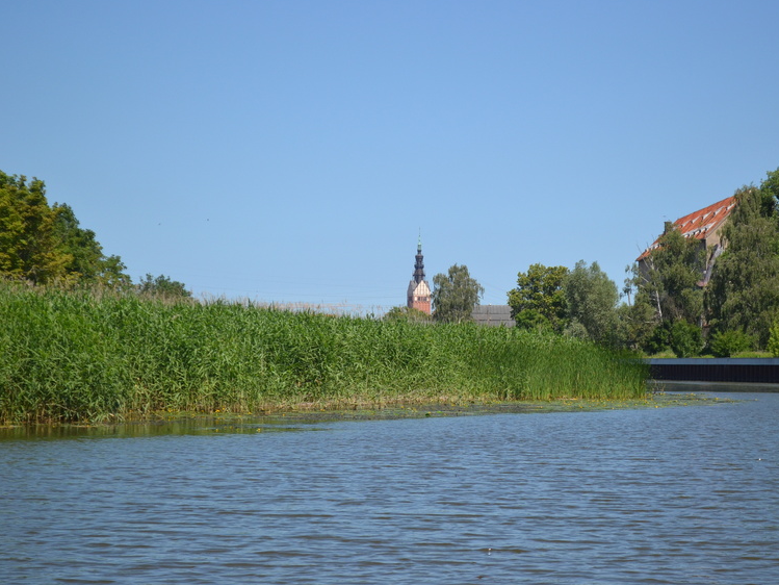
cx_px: 422
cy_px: 289
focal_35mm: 91
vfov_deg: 16.3
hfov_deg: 21.6
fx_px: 2038
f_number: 6.3
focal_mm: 55
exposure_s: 1/1600
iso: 400
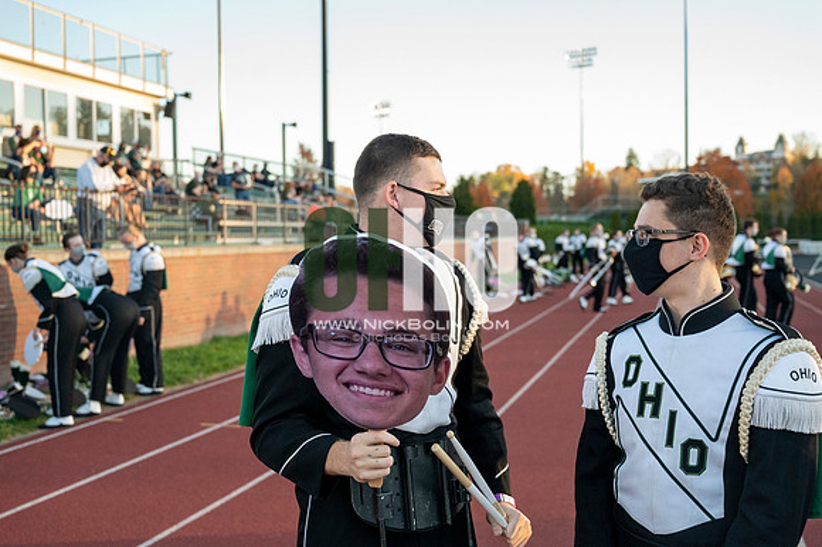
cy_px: 274
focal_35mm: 44
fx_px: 1004
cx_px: 411
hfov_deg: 44.5
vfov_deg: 30.5
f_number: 4
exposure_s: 1/4000
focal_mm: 44
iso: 4000
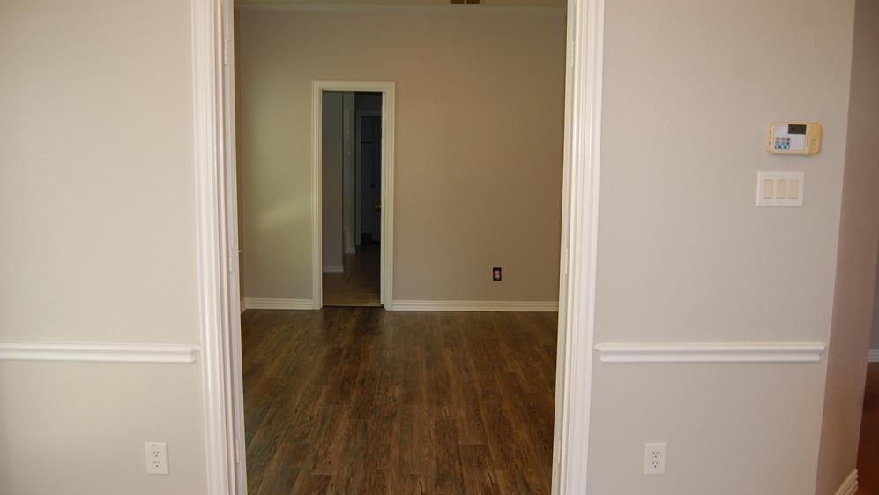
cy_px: 242
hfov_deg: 66.1
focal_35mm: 29
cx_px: 430
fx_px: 676
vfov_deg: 40.2
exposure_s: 1/60
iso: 400
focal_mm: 18
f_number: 3.5
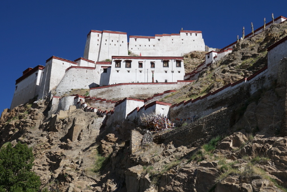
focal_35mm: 61
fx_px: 487
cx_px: 183
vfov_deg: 22.3
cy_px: 87
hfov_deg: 32.7
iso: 100
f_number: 9
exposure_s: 1/500
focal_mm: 38
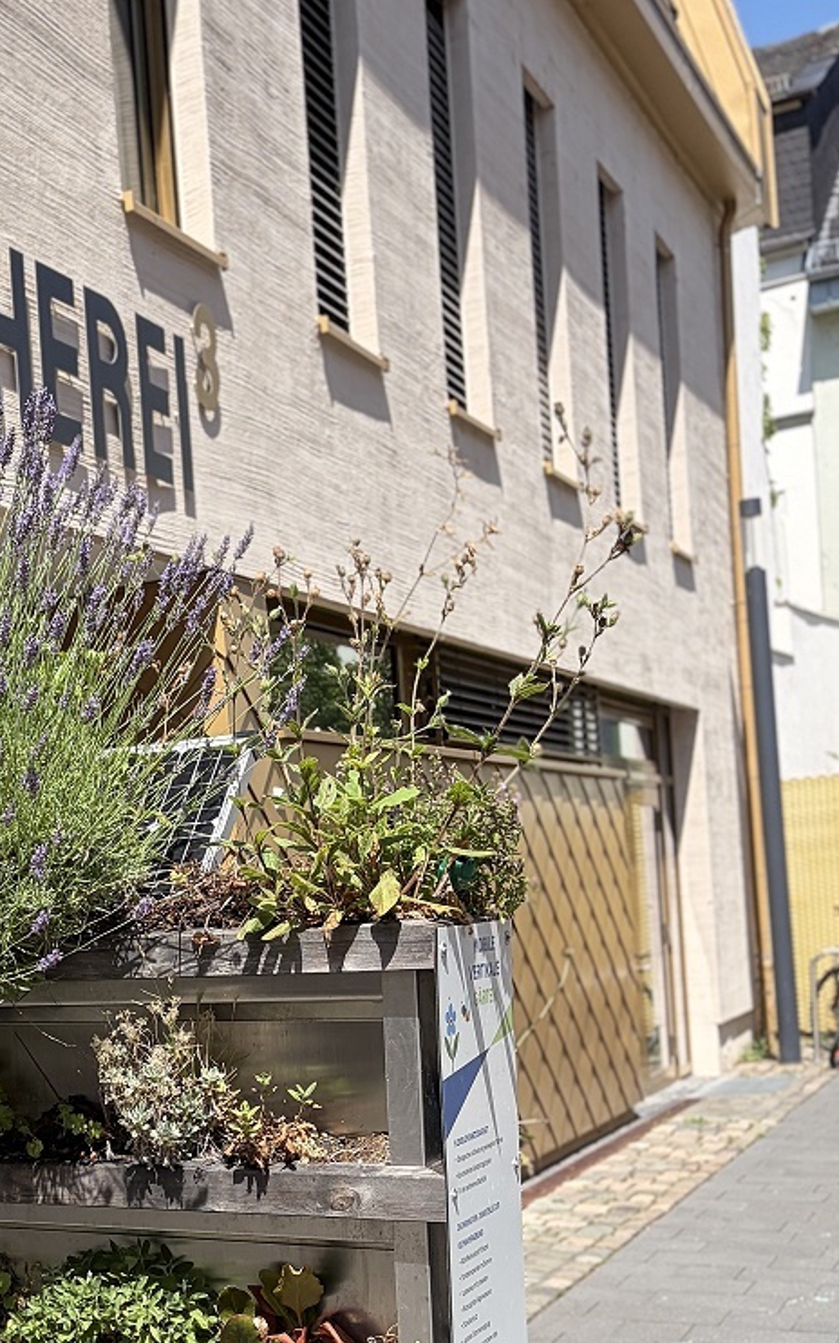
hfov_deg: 22.8
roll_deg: +4.3
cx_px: -113
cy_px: 1000
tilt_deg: -0.2
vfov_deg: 37.3
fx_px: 1940
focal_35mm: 53
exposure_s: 1/1901
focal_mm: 5.96
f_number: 1.6
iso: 50
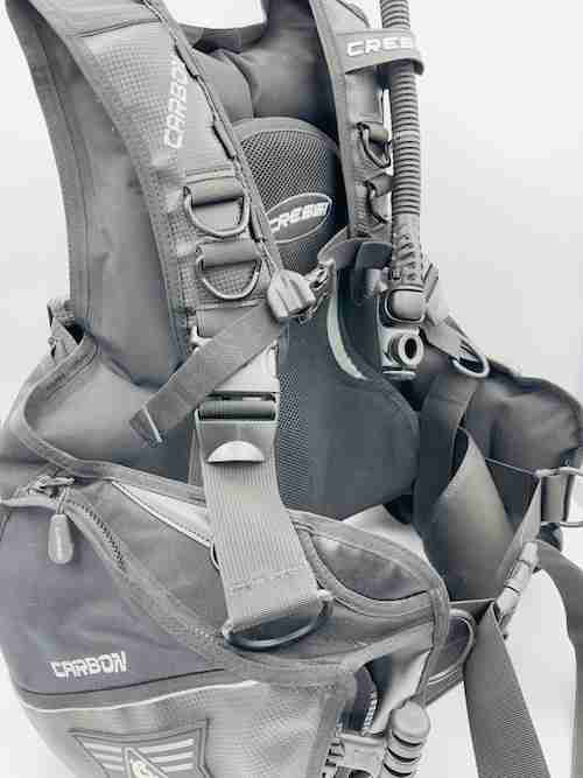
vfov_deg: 69.4
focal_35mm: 25
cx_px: 292
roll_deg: +0.0
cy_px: 389
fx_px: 562
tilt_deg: -26.0
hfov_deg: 54.9
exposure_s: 1/112
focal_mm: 5.1
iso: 80
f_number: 1.6
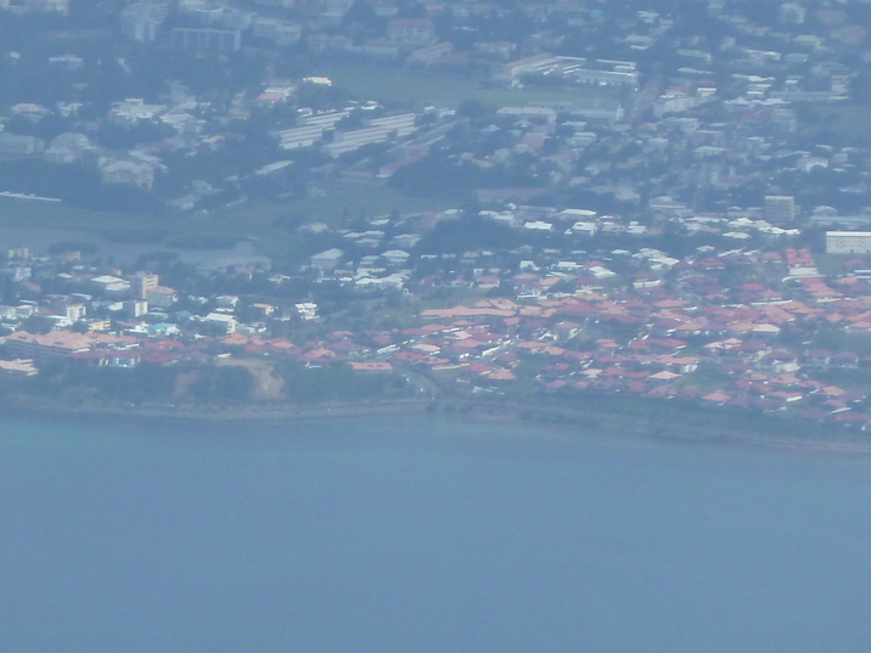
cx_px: 163
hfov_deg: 3.0
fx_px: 16833
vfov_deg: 2.2
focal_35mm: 669
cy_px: 109
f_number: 4.9
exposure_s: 1/800
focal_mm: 49.2
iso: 160
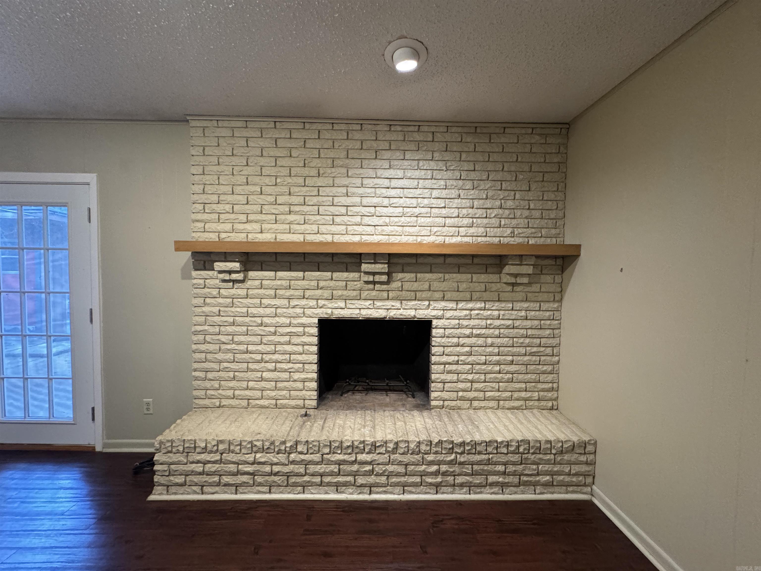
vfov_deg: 85.7
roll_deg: -0.6
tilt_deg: -2.1
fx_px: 308
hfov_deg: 102.1
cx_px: 380
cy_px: 286
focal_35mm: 14
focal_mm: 2.22
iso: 640
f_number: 2.2
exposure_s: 1/60
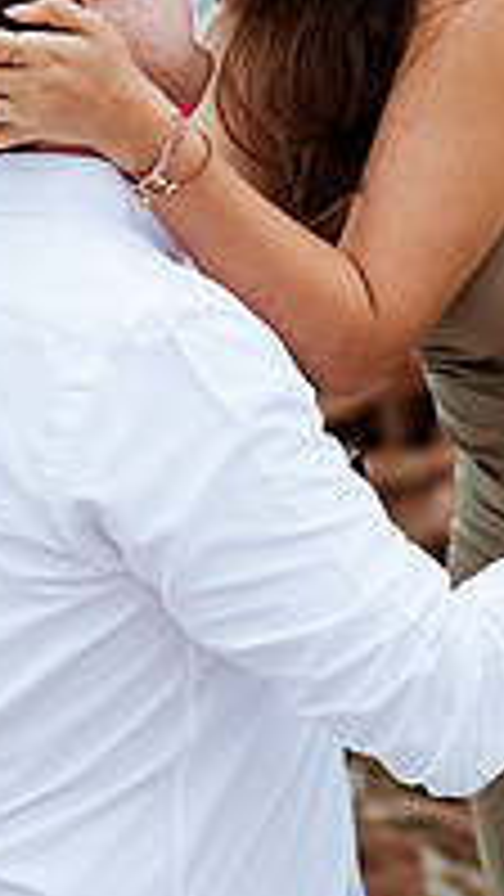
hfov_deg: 11.3
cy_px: 146
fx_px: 2541
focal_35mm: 107
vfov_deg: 19.7
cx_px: 450
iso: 80
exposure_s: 1/800
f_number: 1.8
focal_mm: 35
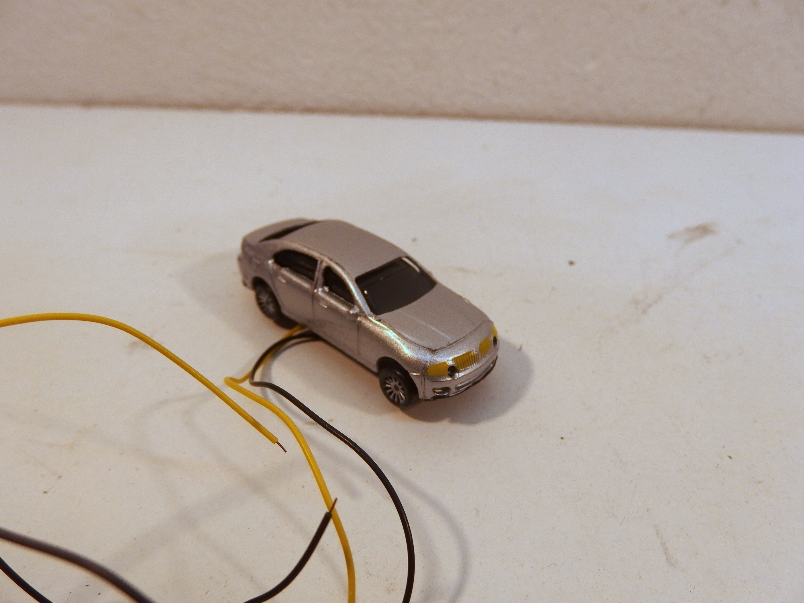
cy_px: 302
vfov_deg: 53.1
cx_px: 402
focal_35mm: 26
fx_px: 604
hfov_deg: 67.3
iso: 100
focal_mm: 4.7
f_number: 3.2
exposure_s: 1/500
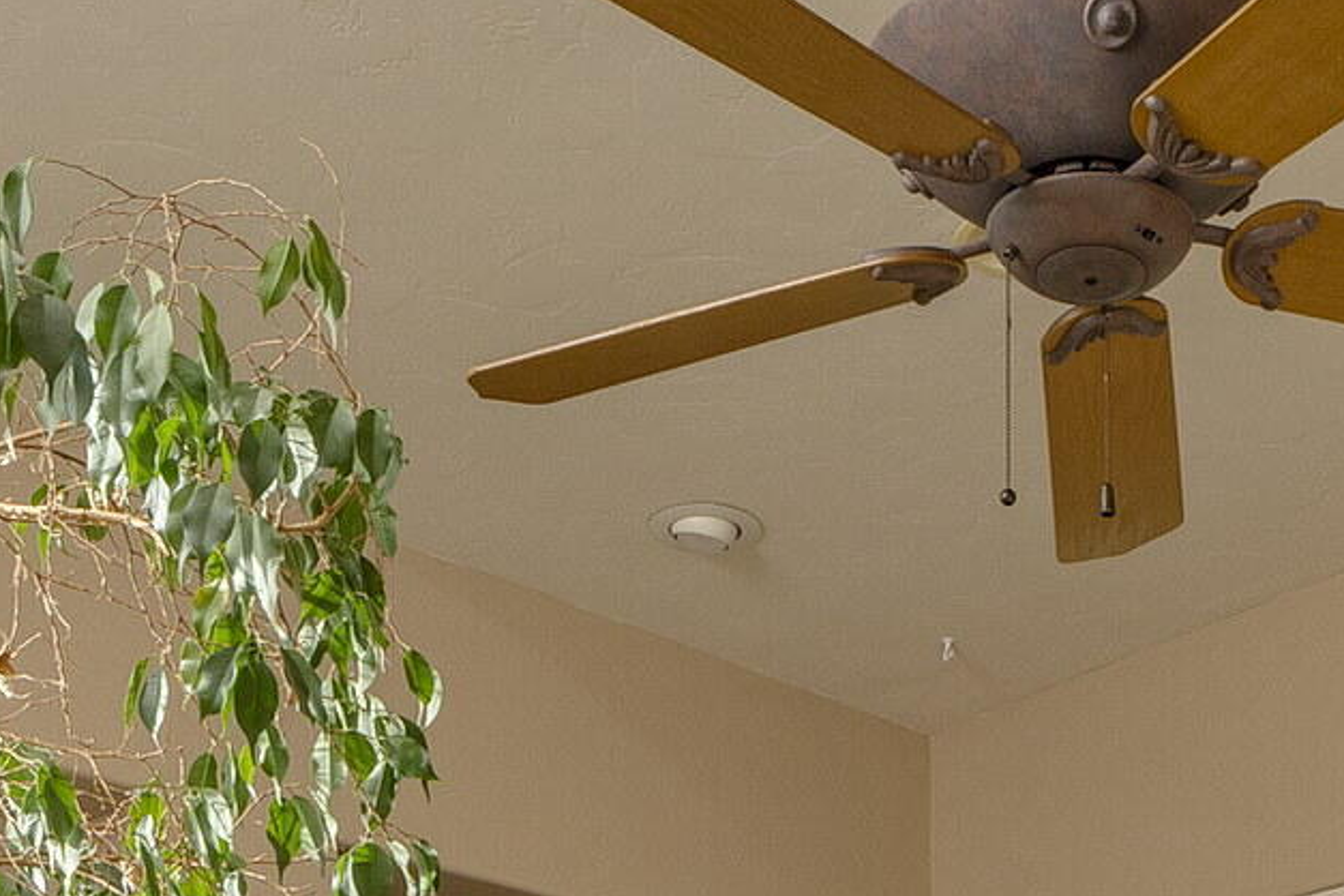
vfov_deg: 16.4
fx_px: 2501
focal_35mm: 67
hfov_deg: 29.4
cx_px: 1072
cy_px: 1700
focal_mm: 15
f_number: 7.1
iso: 200
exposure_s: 1/80
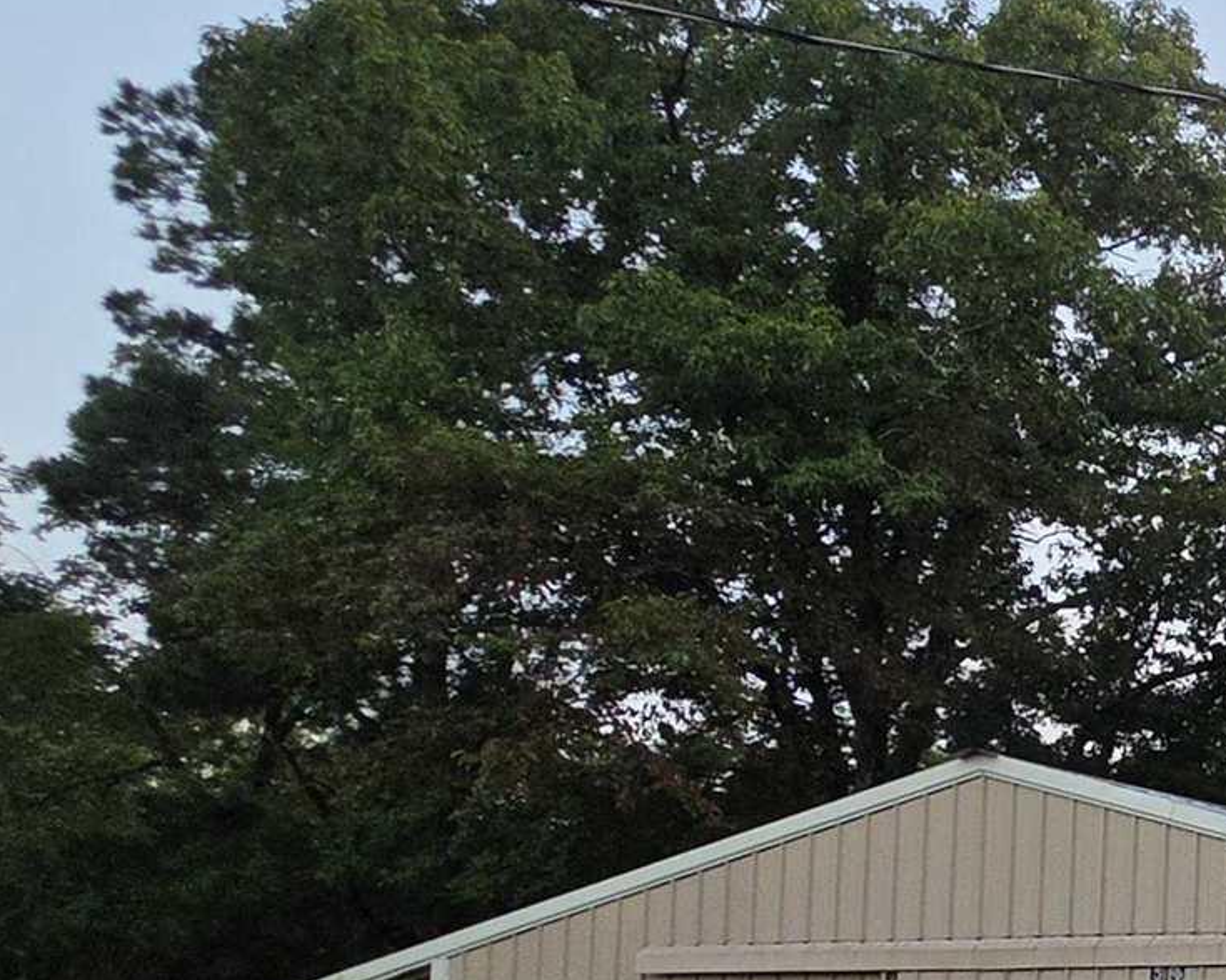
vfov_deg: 27.1
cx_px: 2025
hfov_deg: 23.9
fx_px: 1923
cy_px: 973
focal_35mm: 53
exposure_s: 1/120
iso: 40
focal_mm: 2.2
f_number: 1.9
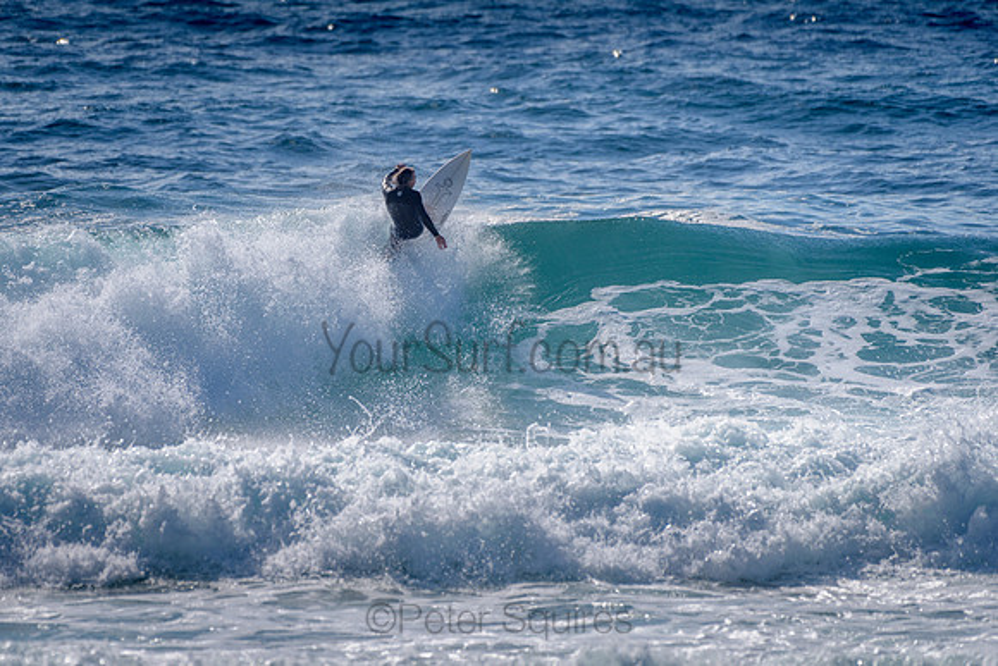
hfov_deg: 3.4
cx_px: 386
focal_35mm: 613
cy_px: 285
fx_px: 17001
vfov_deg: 2.2
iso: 90
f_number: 5.6
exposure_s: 1/2000
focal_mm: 500
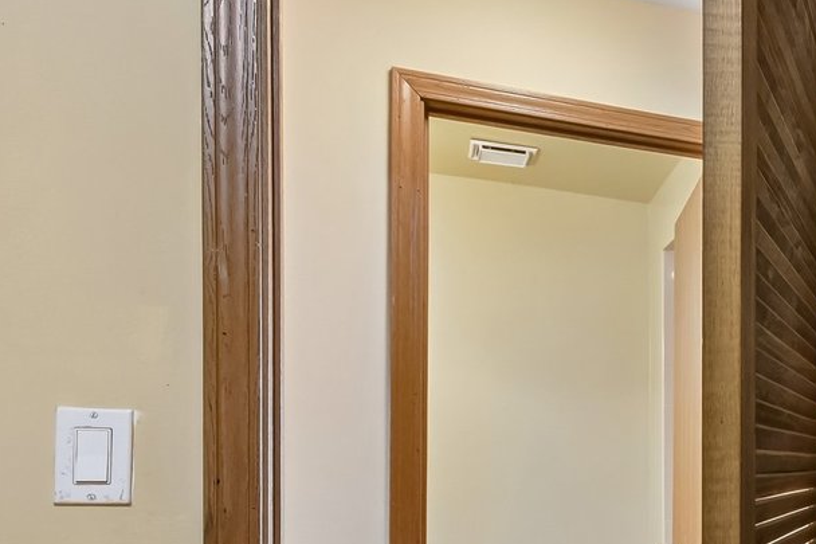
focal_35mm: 40
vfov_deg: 32.4
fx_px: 906
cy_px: 441
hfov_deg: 37.1
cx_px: 977
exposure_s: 1/4
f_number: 8
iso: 500
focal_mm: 10
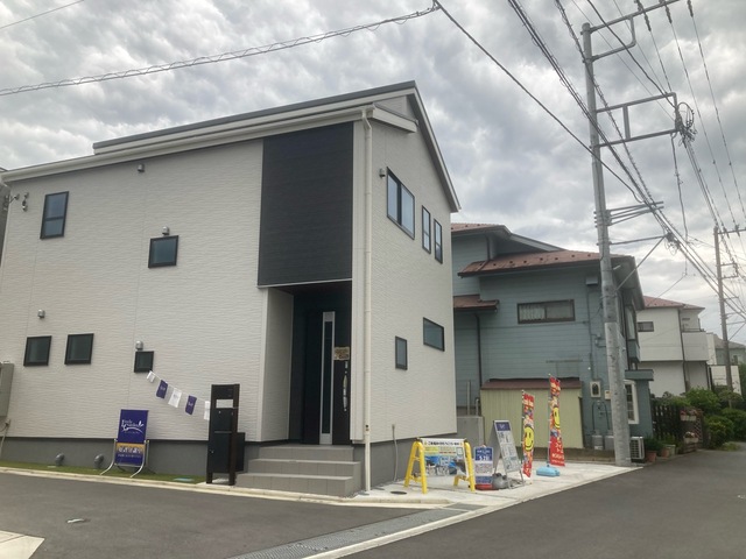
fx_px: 603
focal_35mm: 28
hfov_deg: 63.4
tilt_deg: +12.6
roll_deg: -1.6
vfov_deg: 49.7
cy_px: 280
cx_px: 373
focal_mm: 3.99
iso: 20
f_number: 1.8
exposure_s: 1/222
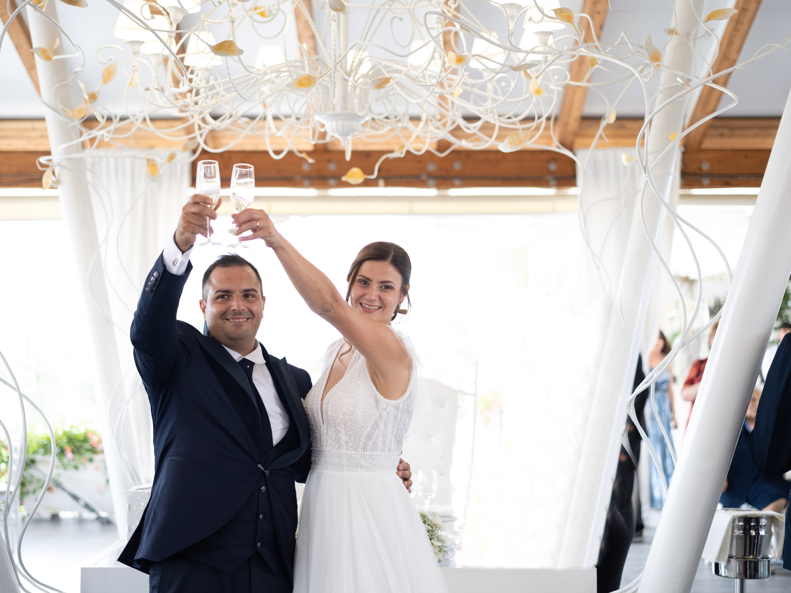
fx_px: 1257
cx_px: 371
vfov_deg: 26.6
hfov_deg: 34.9
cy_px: 295
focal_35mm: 55
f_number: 1.4
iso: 640
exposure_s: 1/500
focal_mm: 33
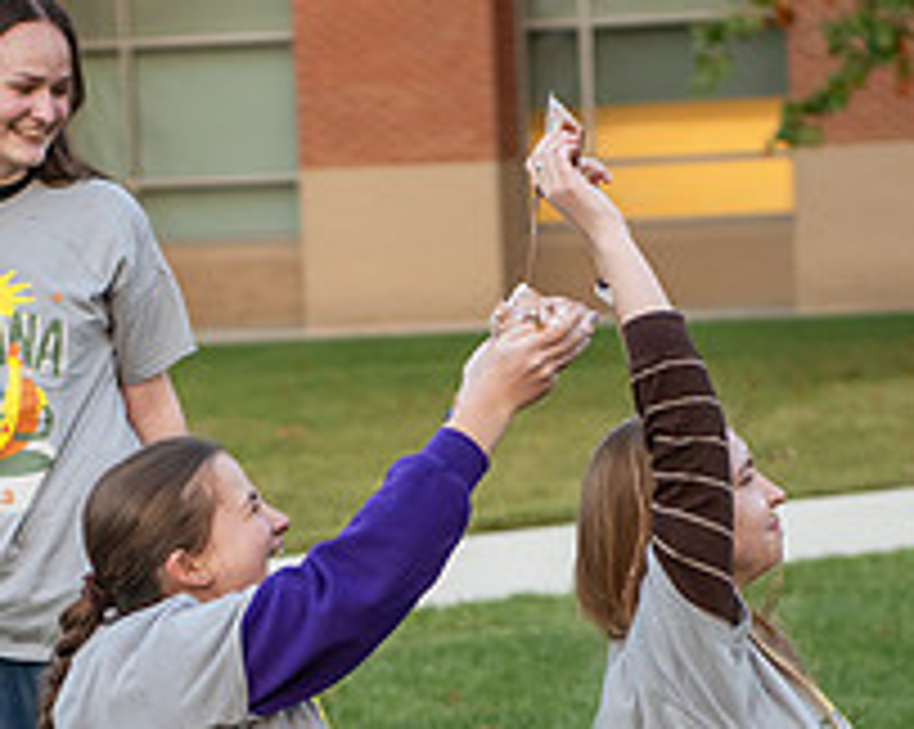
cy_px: 673
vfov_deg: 8.2
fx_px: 5081
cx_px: 369
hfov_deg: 10.3
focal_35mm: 188
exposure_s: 1/320
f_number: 3.2
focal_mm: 70
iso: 800
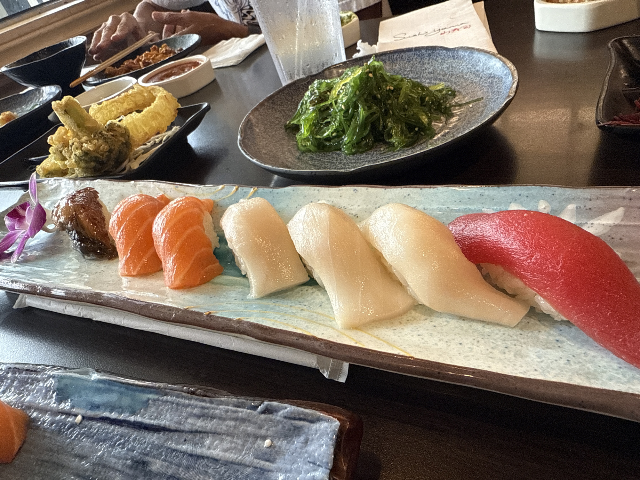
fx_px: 462
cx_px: 320
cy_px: 240
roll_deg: +19.1
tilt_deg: -36.3
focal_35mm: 25
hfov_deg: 69.4
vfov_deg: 54.9
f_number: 2.2
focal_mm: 2.22
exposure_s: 1/120
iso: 320
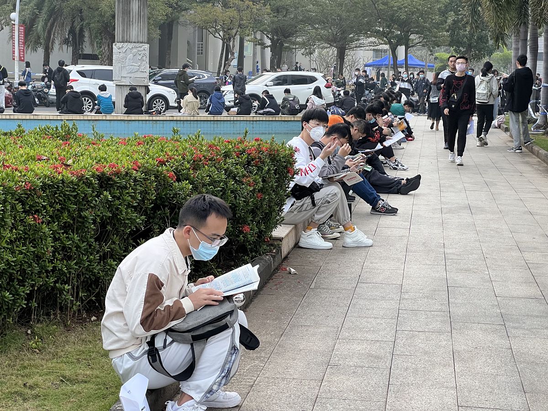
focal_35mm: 77
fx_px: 1219
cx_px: 274
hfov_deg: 25.3
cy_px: 206
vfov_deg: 19.1
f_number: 2.8
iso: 200
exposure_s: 1/120
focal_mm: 9
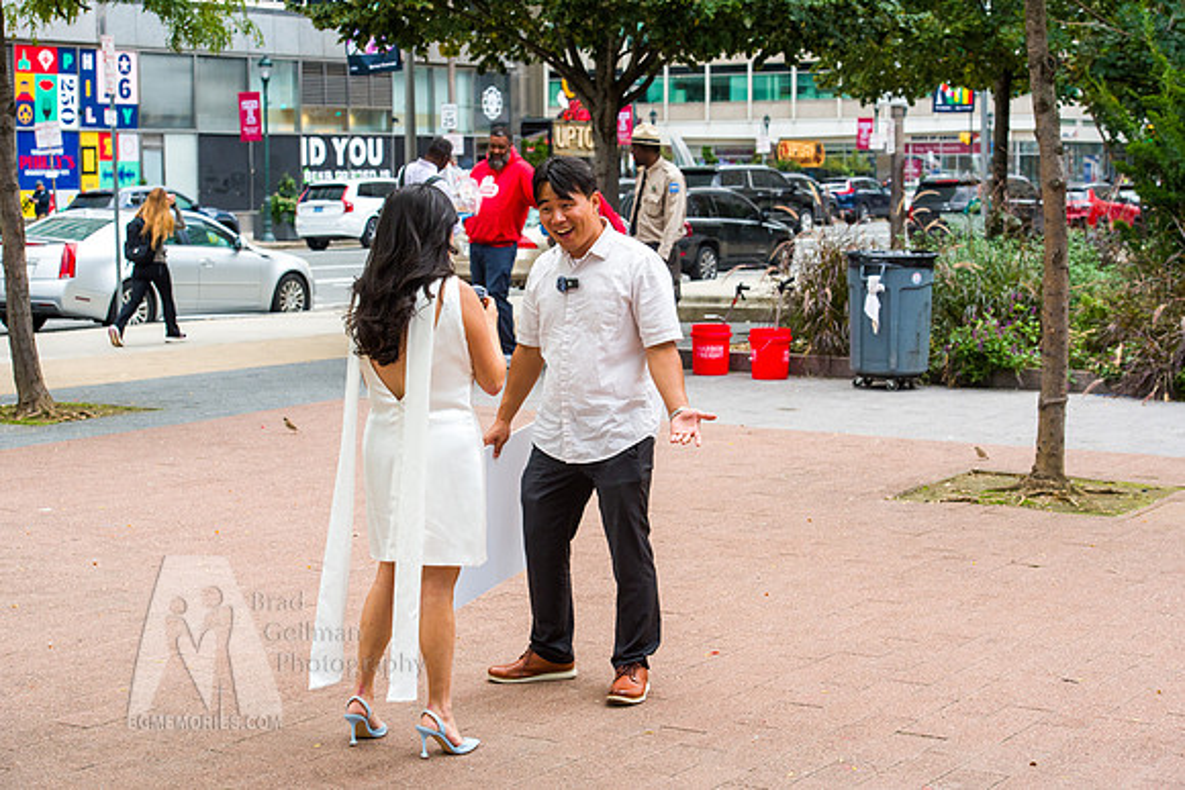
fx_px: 2305
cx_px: 592
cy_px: 395
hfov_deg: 28.8
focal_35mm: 70
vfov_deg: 19.5
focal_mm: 70
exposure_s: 1/500
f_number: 6.3
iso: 800
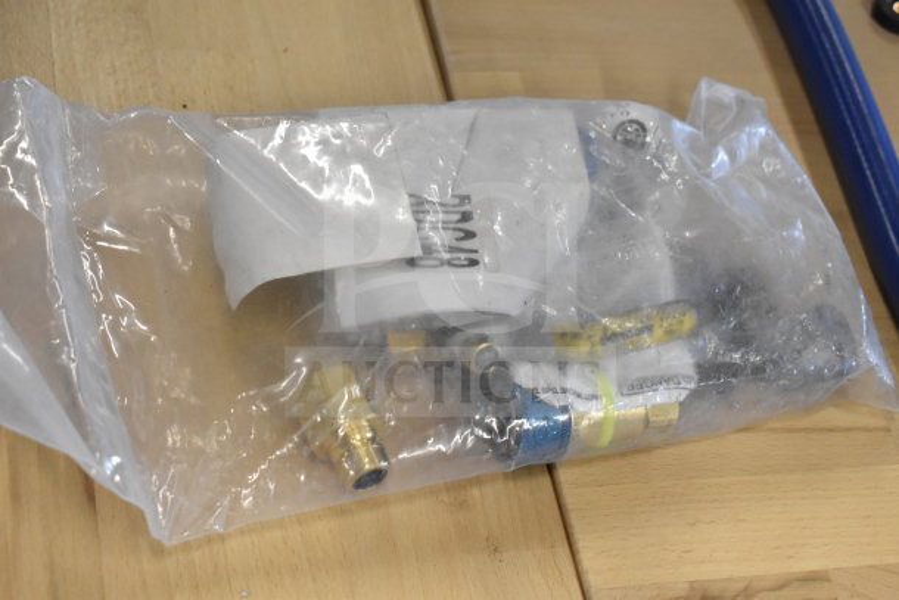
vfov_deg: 19.7
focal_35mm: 69
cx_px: 450
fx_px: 1723
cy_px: 300
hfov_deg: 29.2
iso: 2800
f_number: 5.3
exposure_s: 1/80
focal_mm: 46
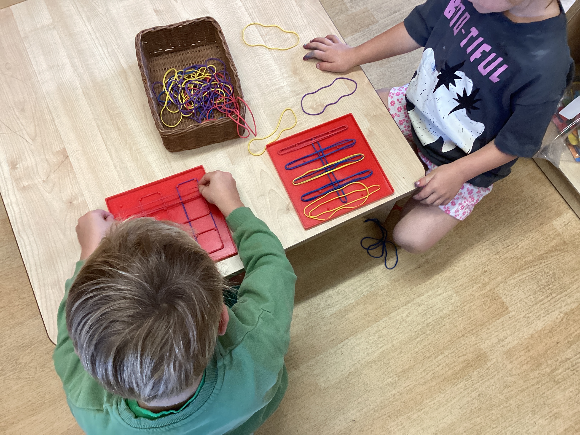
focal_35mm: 31
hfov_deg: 58.4
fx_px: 519
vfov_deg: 45.4
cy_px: 218
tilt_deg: -70.6
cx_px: 290
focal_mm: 3.3
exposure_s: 1/50
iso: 160
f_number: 2.4
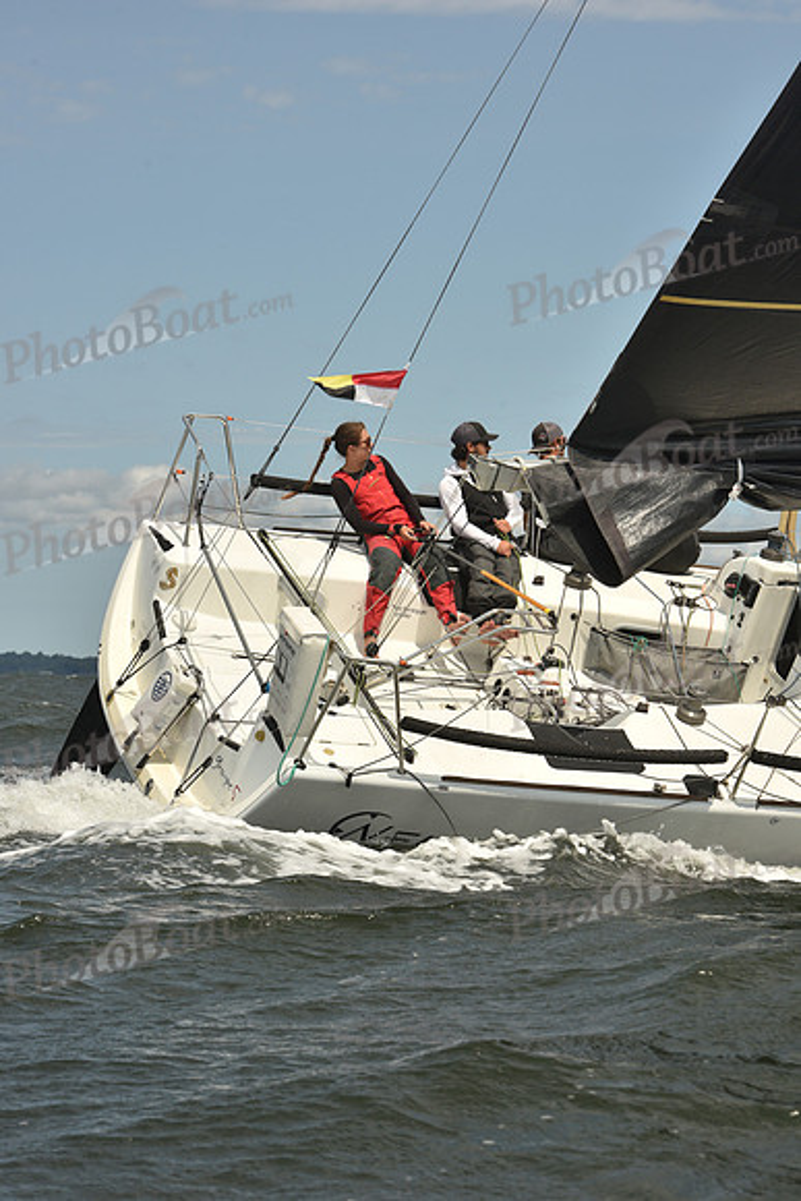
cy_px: 600
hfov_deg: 13.7
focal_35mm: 100
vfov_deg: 20.4
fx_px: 3335
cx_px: 400
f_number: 10
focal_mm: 100
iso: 250
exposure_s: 1/800
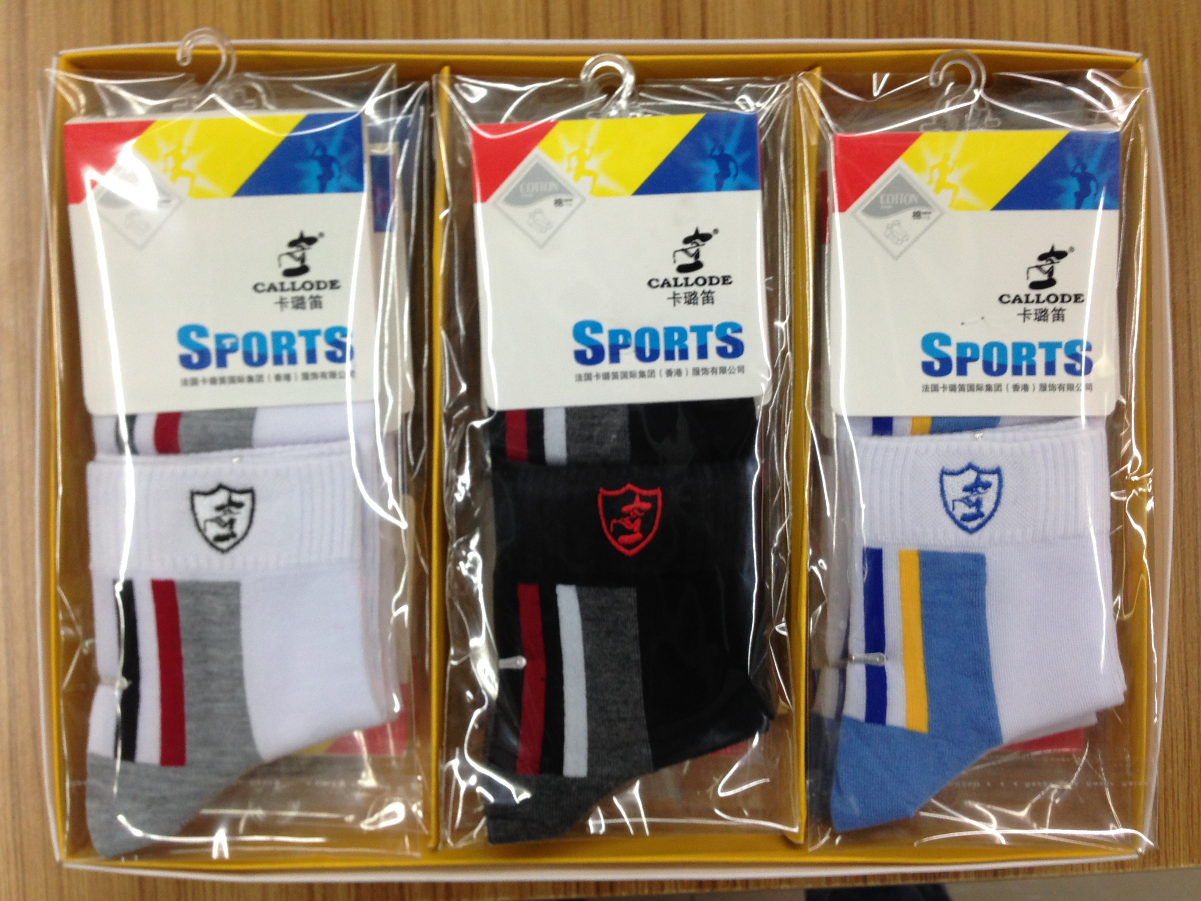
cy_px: 450
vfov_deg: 42.9
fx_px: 1145
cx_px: 600
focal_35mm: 33
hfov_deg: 55.4
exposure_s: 1/20
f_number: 2.4
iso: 80
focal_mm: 4.12
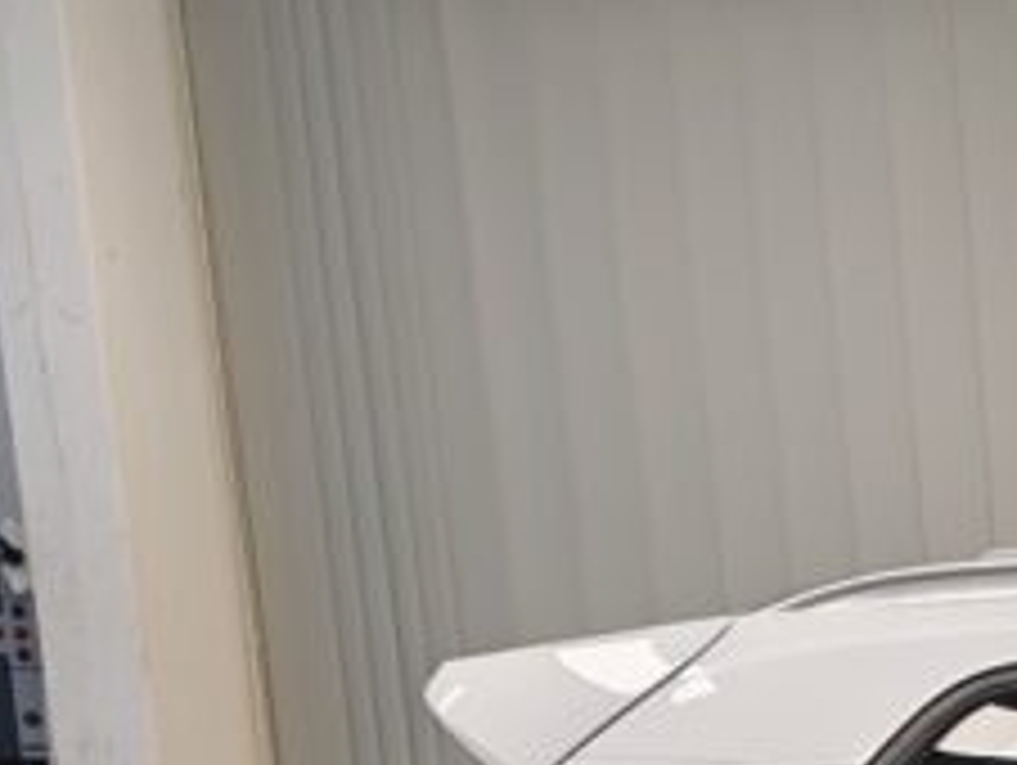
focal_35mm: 104
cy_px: 1346
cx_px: 2182
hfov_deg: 14.7
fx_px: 3059
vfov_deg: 13.0
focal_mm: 5.4
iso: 80
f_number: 1.6
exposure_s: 1/100
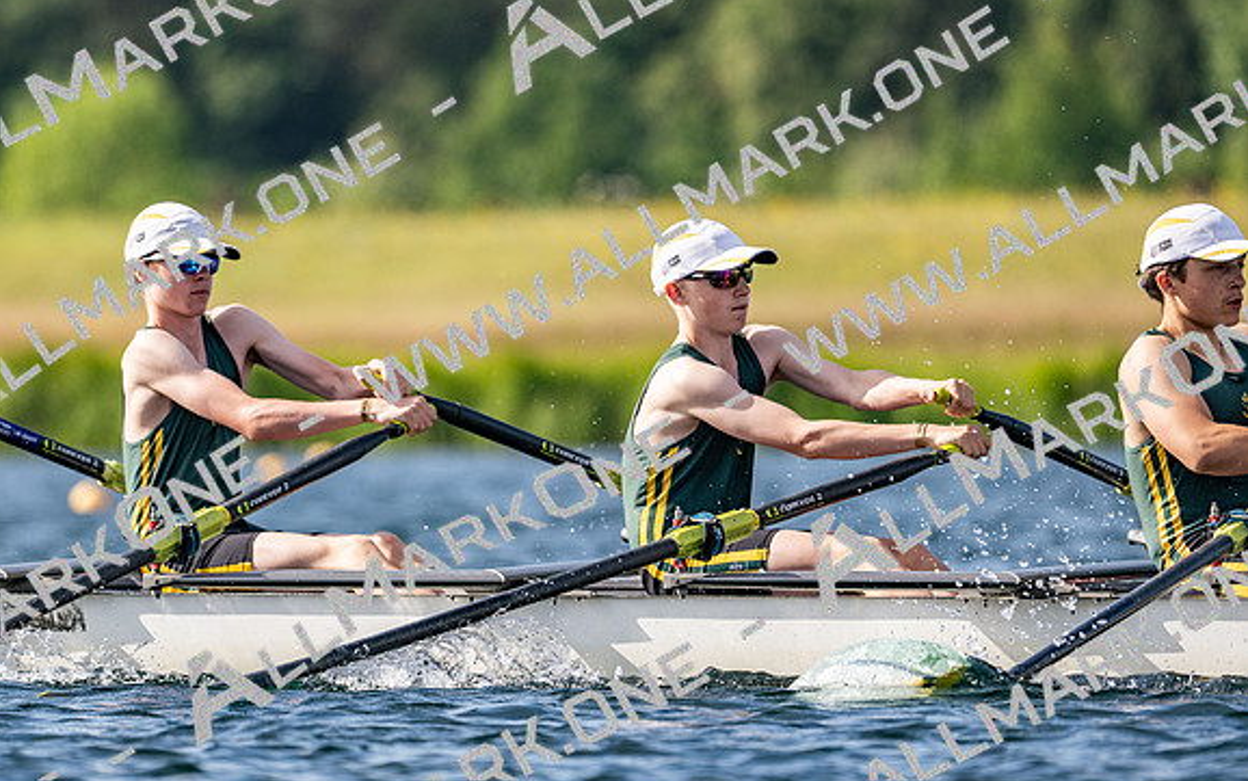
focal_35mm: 614
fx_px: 20889
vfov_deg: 2.1
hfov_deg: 3.4
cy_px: 411
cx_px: 625
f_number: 4.5
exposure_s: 1/2500
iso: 220
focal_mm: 400
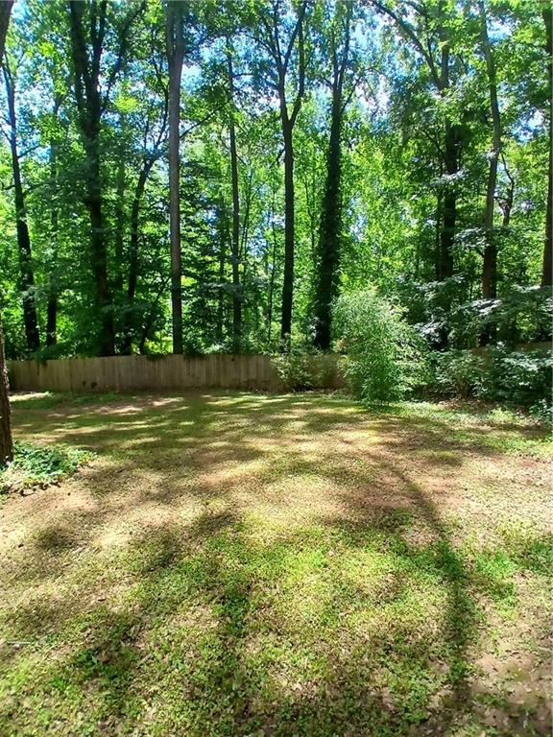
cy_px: 368
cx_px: 276
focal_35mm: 17
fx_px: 362
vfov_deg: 91.0
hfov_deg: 74.7
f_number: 2.2
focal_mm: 1.4
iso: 50
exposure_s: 1/167
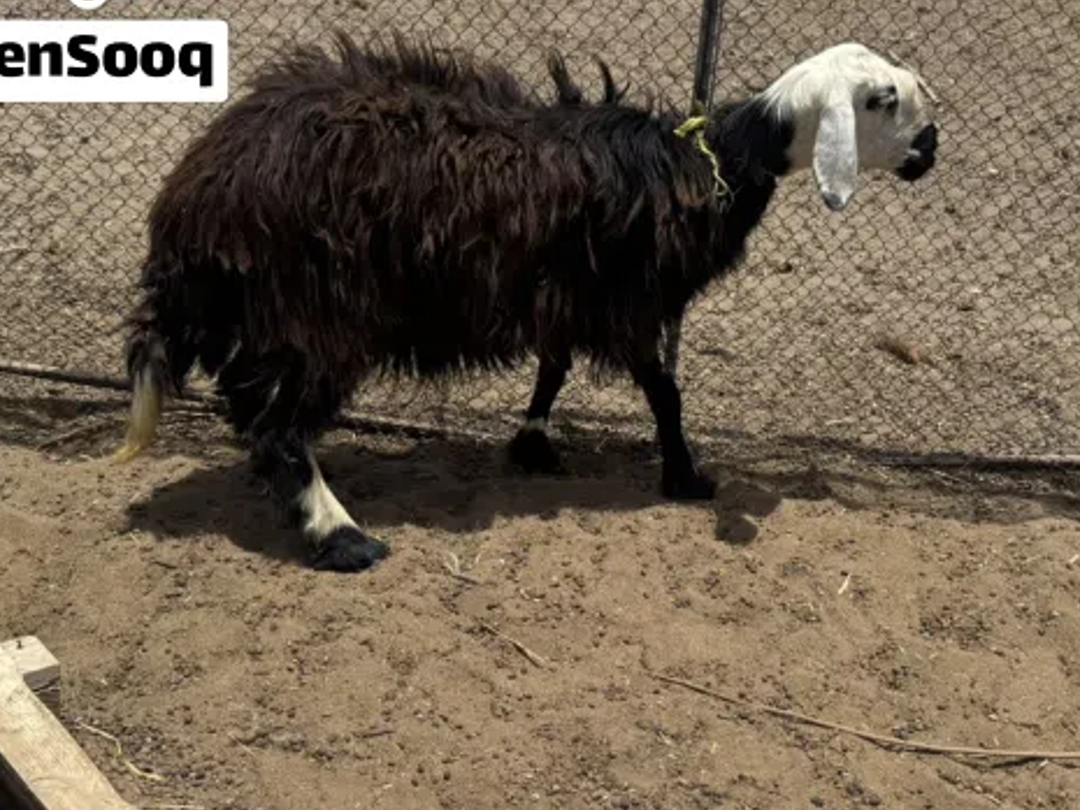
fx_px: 1030
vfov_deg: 42.9
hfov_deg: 55.3
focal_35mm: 33
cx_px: 578
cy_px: 436
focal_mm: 6.76
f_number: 1.78
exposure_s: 1/5348
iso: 80
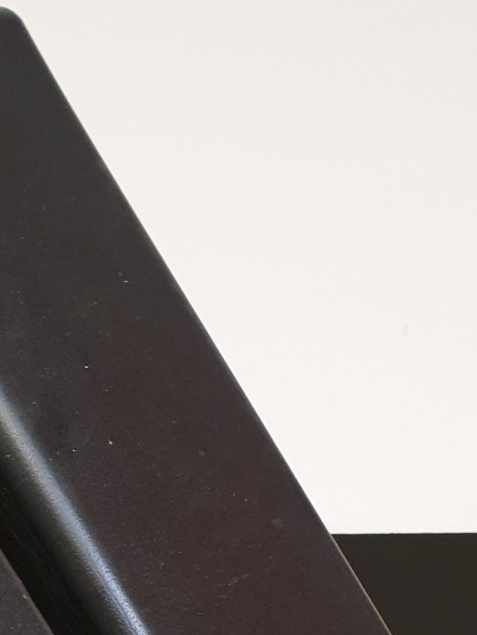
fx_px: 1359
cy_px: 874
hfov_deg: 19.2
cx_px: -28
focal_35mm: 74
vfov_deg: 22.8
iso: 320
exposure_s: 1/50
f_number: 2.4
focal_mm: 4.3
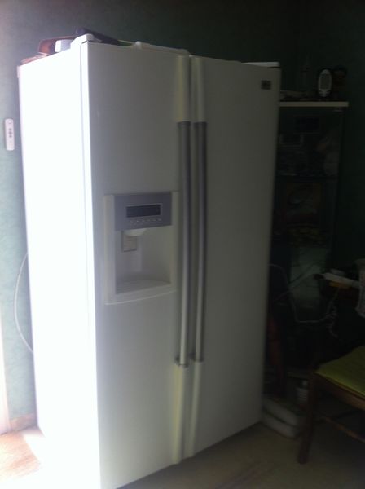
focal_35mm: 35
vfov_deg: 52.7
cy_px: 244
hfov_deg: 40.6
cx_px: 182
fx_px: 493
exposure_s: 1/20
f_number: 2.8
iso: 80
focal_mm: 3.85
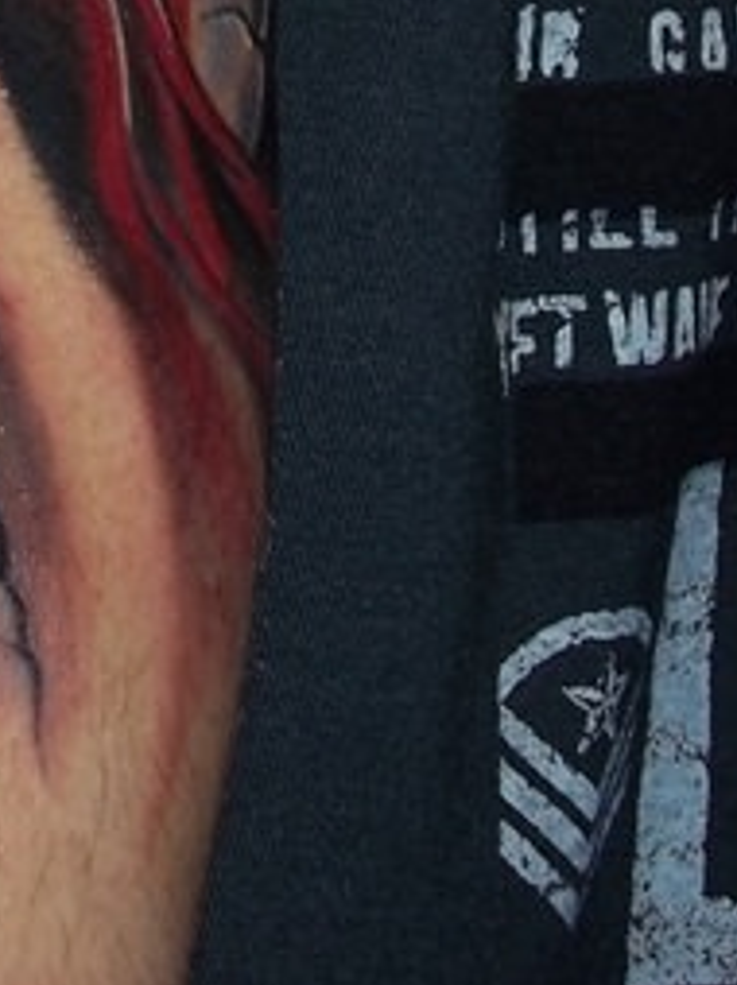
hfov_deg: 11.3
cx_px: -384
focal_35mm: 126
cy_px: -442
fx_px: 3583
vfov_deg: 14.7
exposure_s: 1/40
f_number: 3.2
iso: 80
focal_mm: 7.1
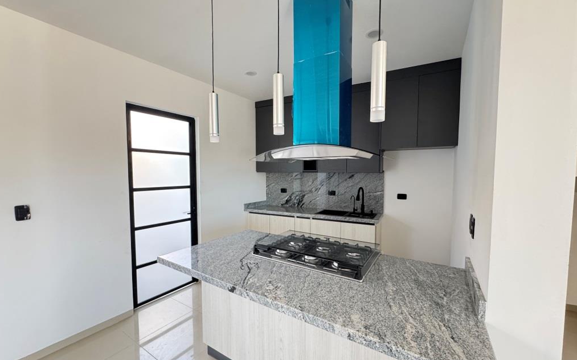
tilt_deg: -3.7
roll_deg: +1.0
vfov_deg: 74.8
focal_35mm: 15
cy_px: 187
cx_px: 287
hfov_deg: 101.5
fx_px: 236
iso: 320
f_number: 2.2
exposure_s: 1/99
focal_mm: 2.22
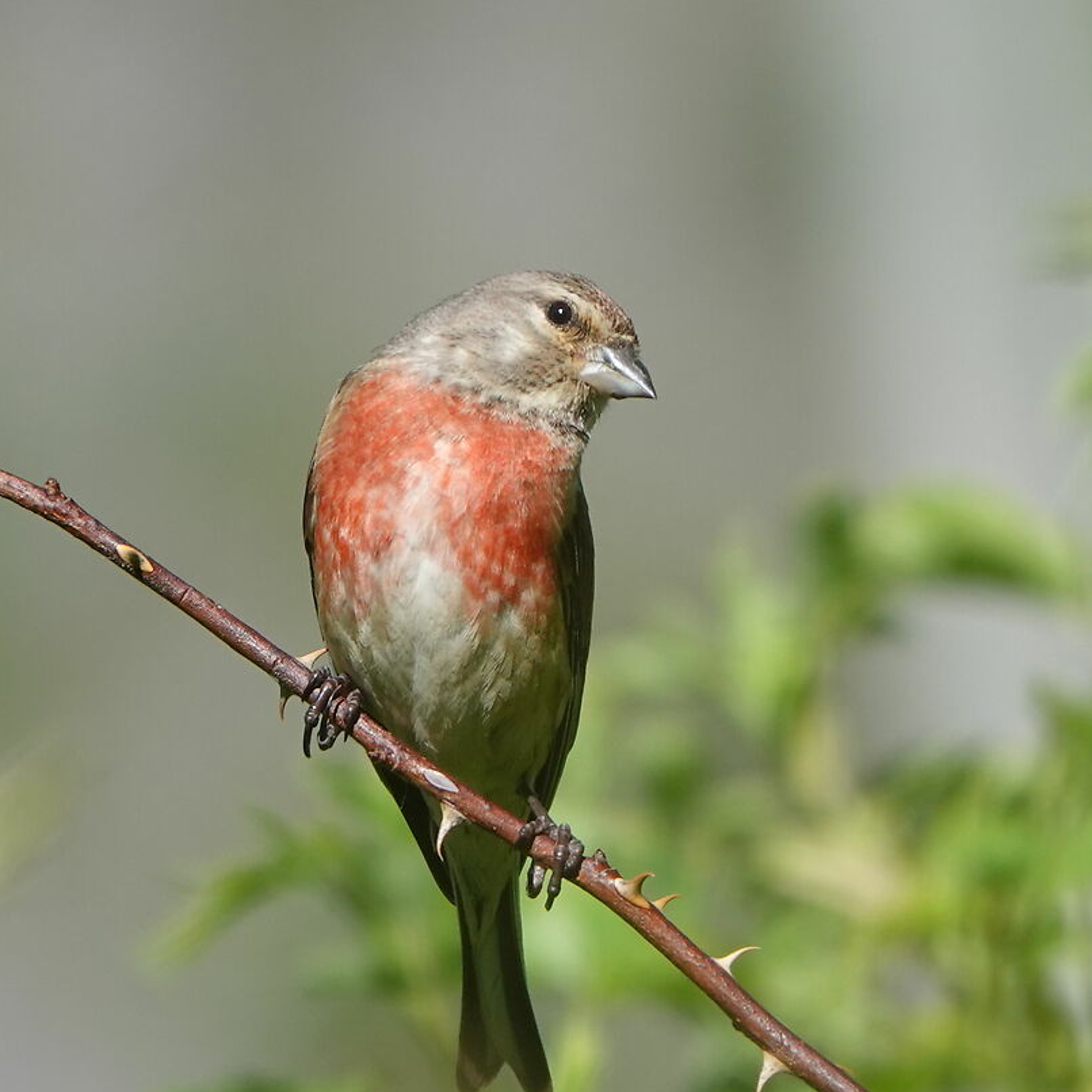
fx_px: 54178
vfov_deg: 1.2
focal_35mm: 1518
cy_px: 608
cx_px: 742
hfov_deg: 1.2
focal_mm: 220
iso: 100
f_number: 4
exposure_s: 1/640
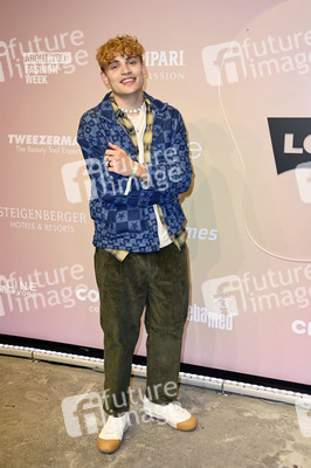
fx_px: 571
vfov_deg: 44.5
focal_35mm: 44
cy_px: 234
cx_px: 156
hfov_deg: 30.5
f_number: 5.6
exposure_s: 1/160
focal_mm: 44
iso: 400
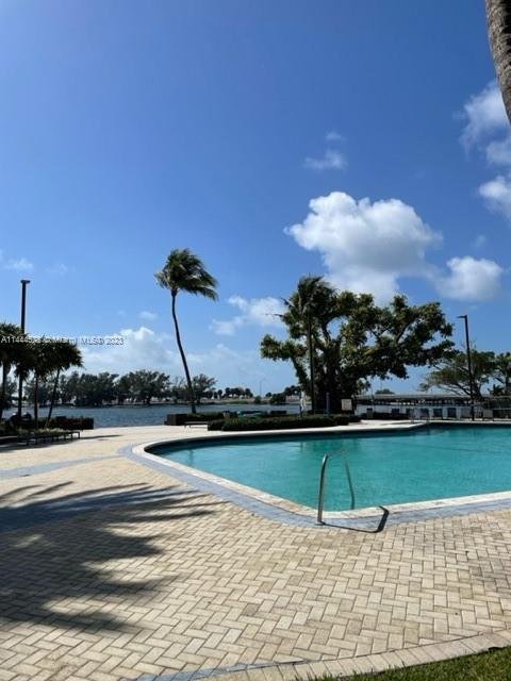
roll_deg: +0.5
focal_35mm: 26
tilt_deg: +7.5
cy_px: 340
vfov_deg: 67.3
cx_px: 256
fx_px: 512
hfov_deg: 53.1
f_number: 1.6
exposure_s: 1/7299
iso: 32
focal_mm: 4.2
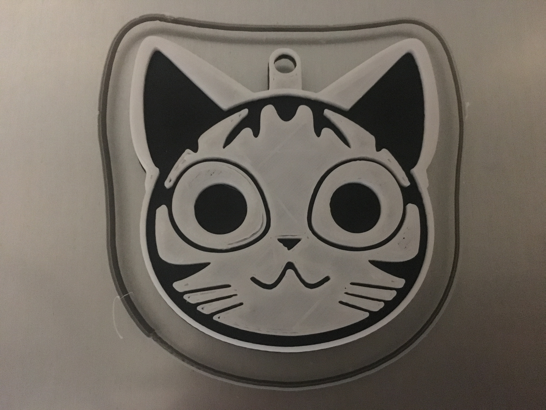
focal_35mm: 29
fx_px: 457
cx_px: 273
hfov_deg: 61.7
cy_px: 205
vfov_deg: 48.2
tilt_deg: -76.7
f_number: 2.2
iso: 1000
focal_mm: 4.15
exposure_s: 1/17
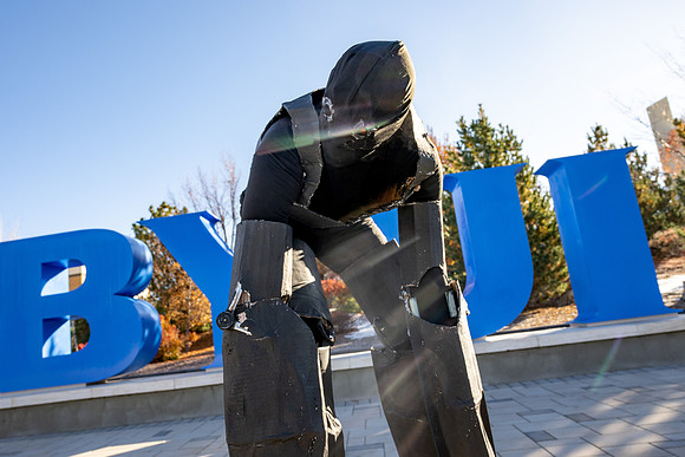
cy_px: 231
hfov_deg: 66.3
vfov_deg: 47.2
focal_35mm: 28
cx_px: 314
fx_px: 524
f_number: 6.3
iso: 250
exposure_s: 1/400
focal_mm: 24
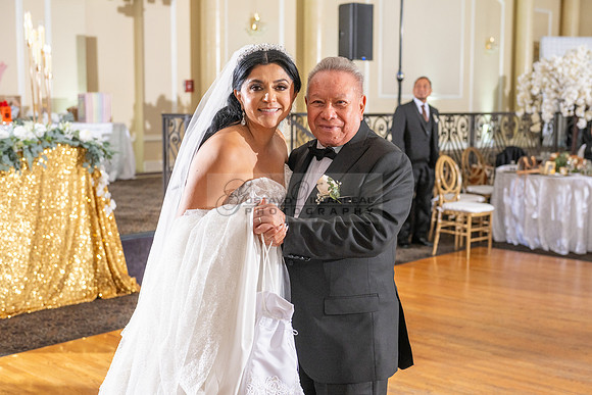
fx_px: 857
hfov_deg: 38.1
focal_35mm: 52
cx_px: 296
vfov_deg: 26.0
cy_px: 198
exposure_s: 1/160
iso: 800
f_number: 4
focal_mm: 50
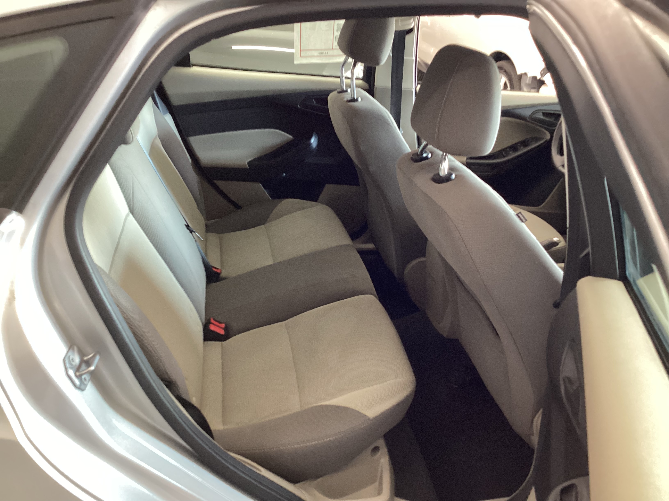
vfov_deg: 45.4
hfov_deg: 58.4
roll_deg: -2.6
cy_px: 250
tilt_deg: -26.5
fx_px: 599
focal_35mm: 31
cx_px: 334
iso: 250
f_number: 2.4
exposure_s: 1/40
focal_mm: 3.3
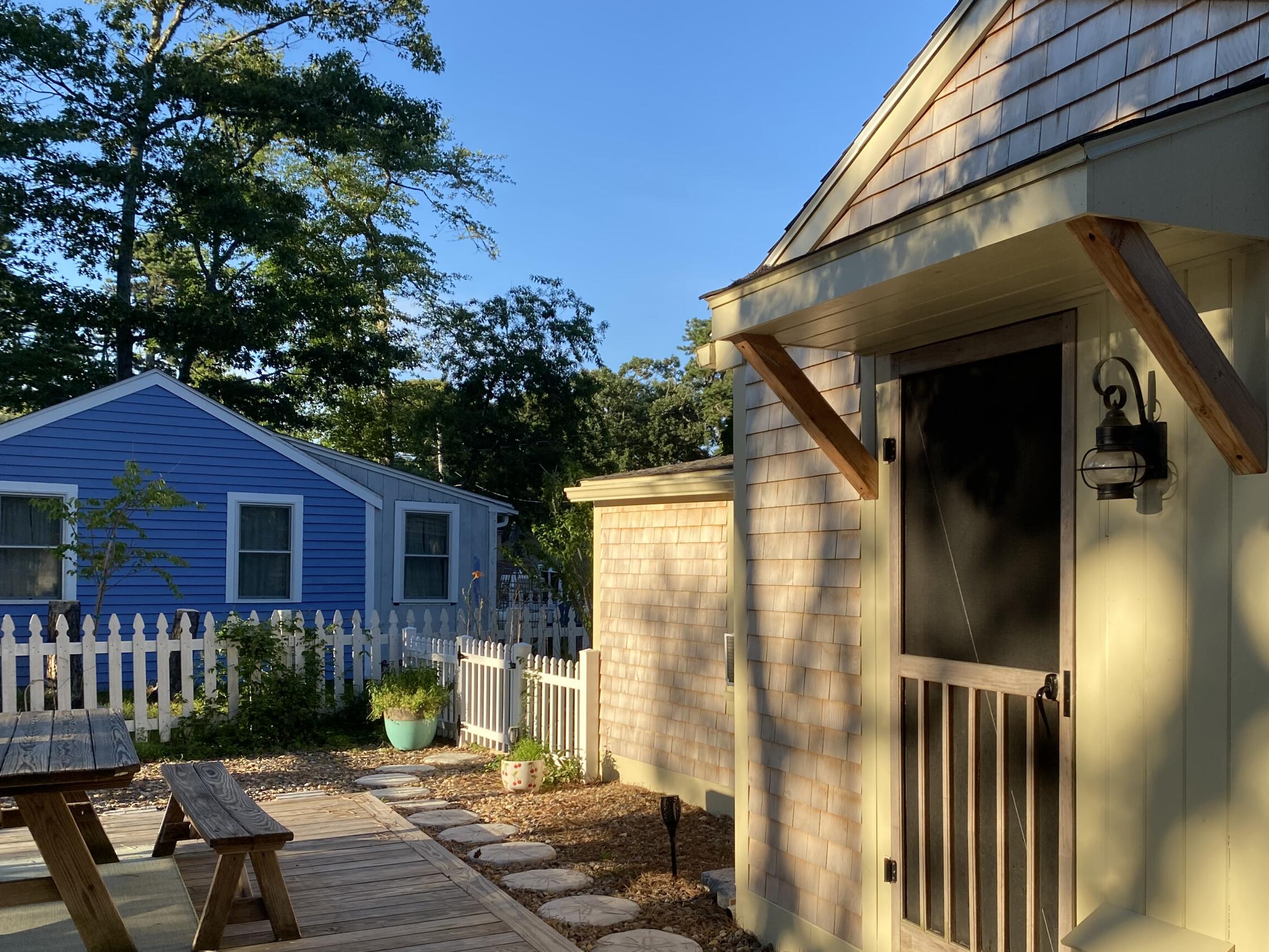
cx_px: 762
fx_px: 1247
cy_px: 589
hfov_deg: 53.6
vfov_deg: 41.5
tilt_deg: -1.0
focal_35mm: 34
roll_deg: -0.6
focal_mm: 4.25
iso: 32
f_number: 1.8
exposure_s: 1/965
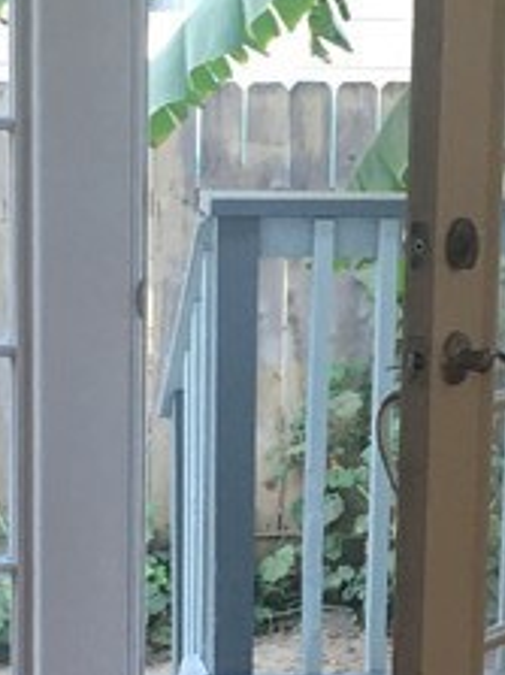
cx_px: 314
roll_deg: -0.6
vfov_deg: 14.7
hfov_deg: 11.1
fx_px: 2590
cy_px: 599
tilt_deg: -10.6
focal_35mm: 133
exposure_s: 1/30
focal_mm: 4.15
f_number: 2.2
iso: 32
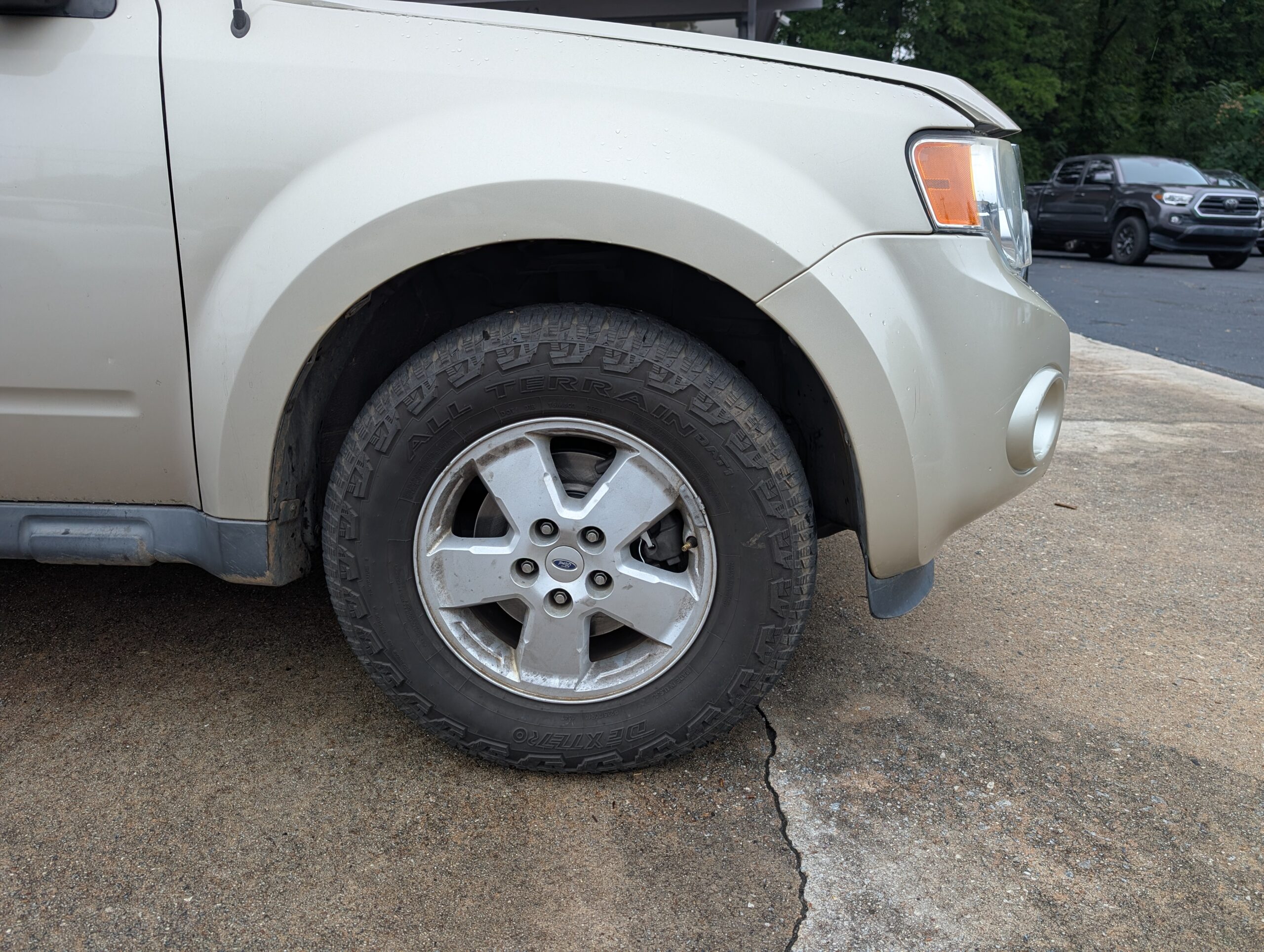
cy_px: 476
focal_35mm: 24
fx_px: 878
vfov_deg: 56.9
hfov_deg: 71.5
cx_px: 632
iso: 21
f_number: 1.68
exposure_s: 1/234
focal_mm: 6.9
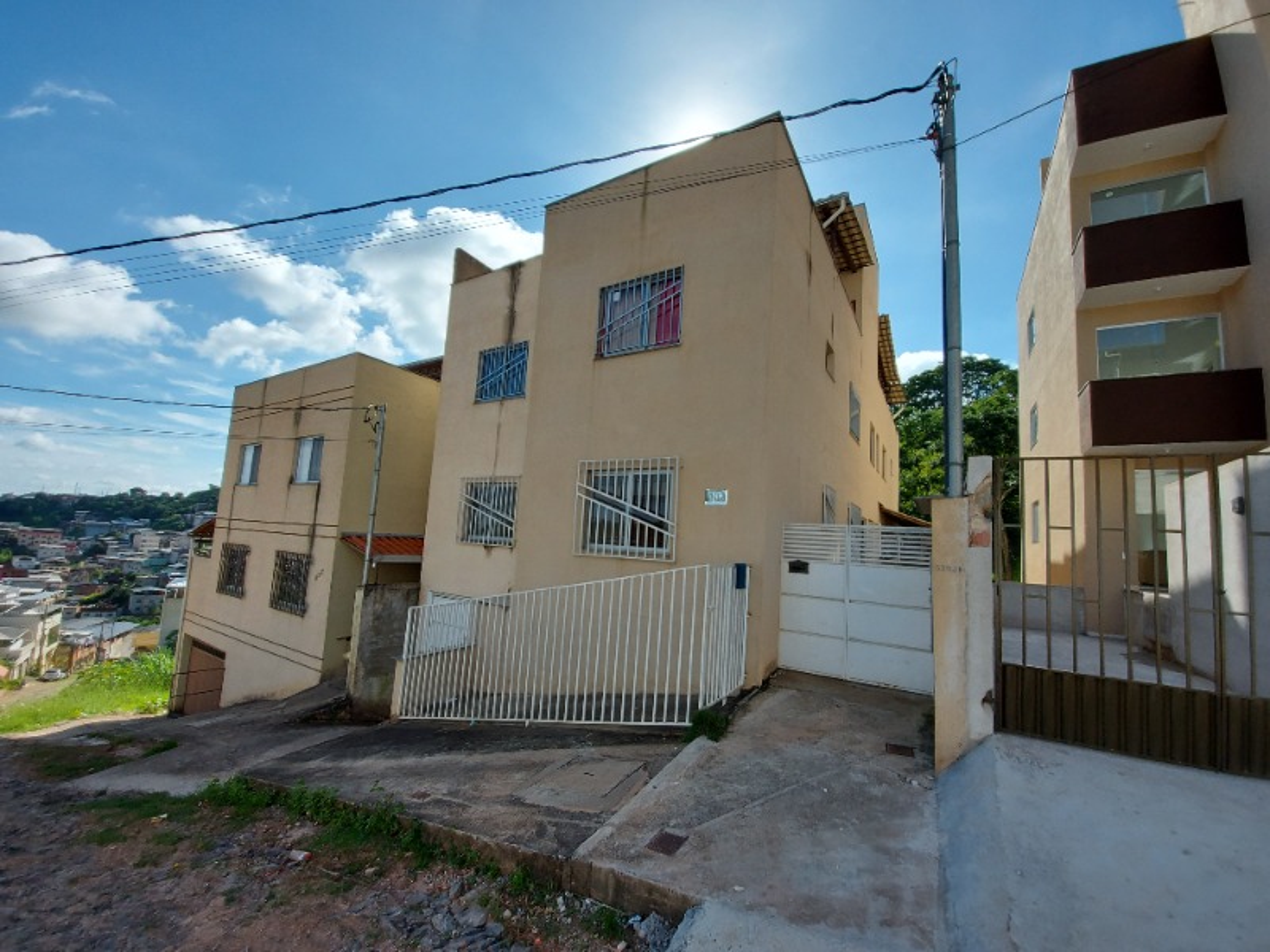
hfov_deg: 106.2
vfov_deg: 89.9
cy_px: 476
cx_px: 635
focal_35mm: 13
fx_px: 477
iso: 50
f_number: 2.2
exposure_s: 1/1280
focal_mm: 1.74
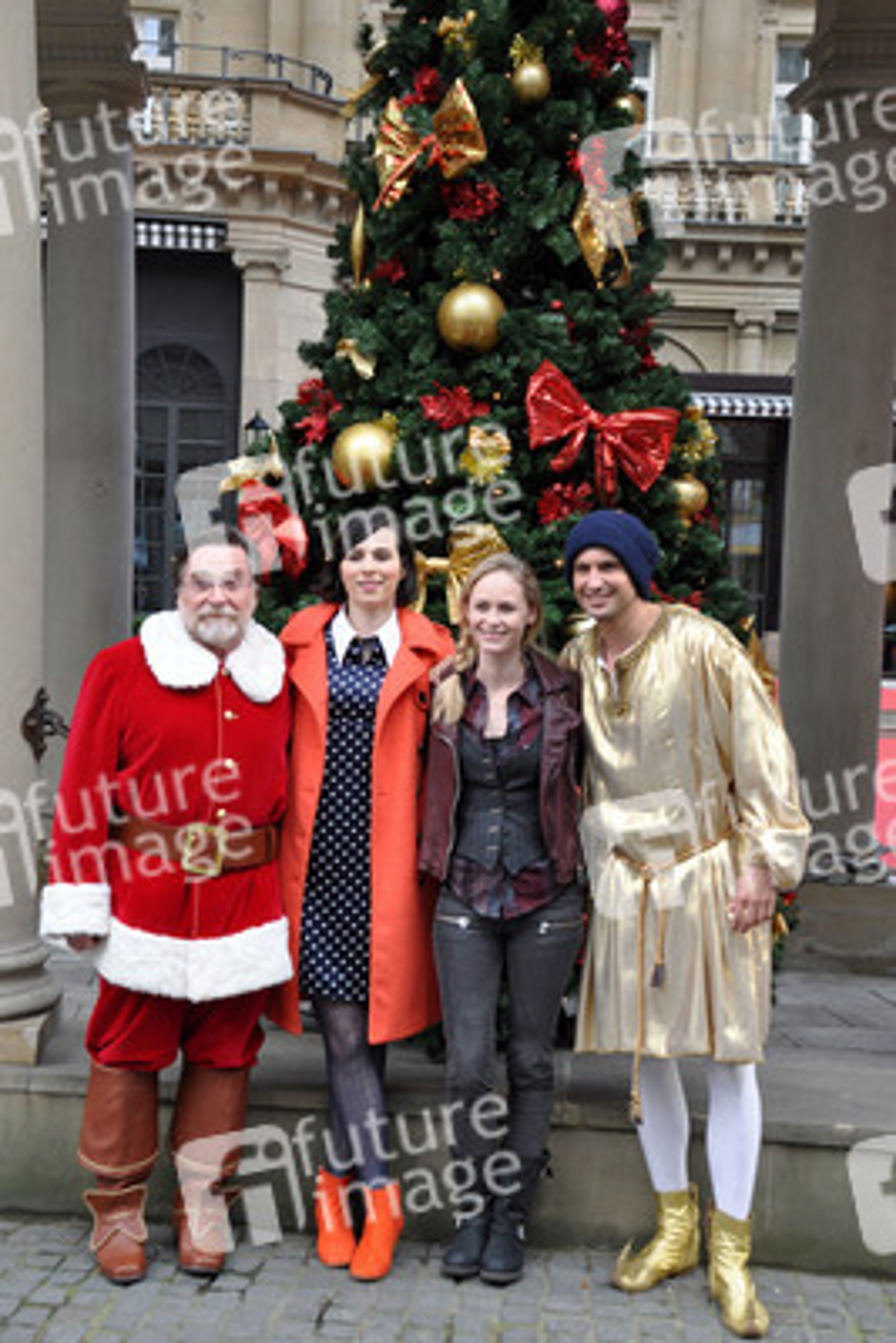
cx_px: 448
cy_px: 672
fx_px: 1790
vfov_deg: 41.1
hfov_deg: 28.1
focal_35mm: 48
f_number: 5.6
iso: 400
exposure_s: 1/125
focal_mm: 32
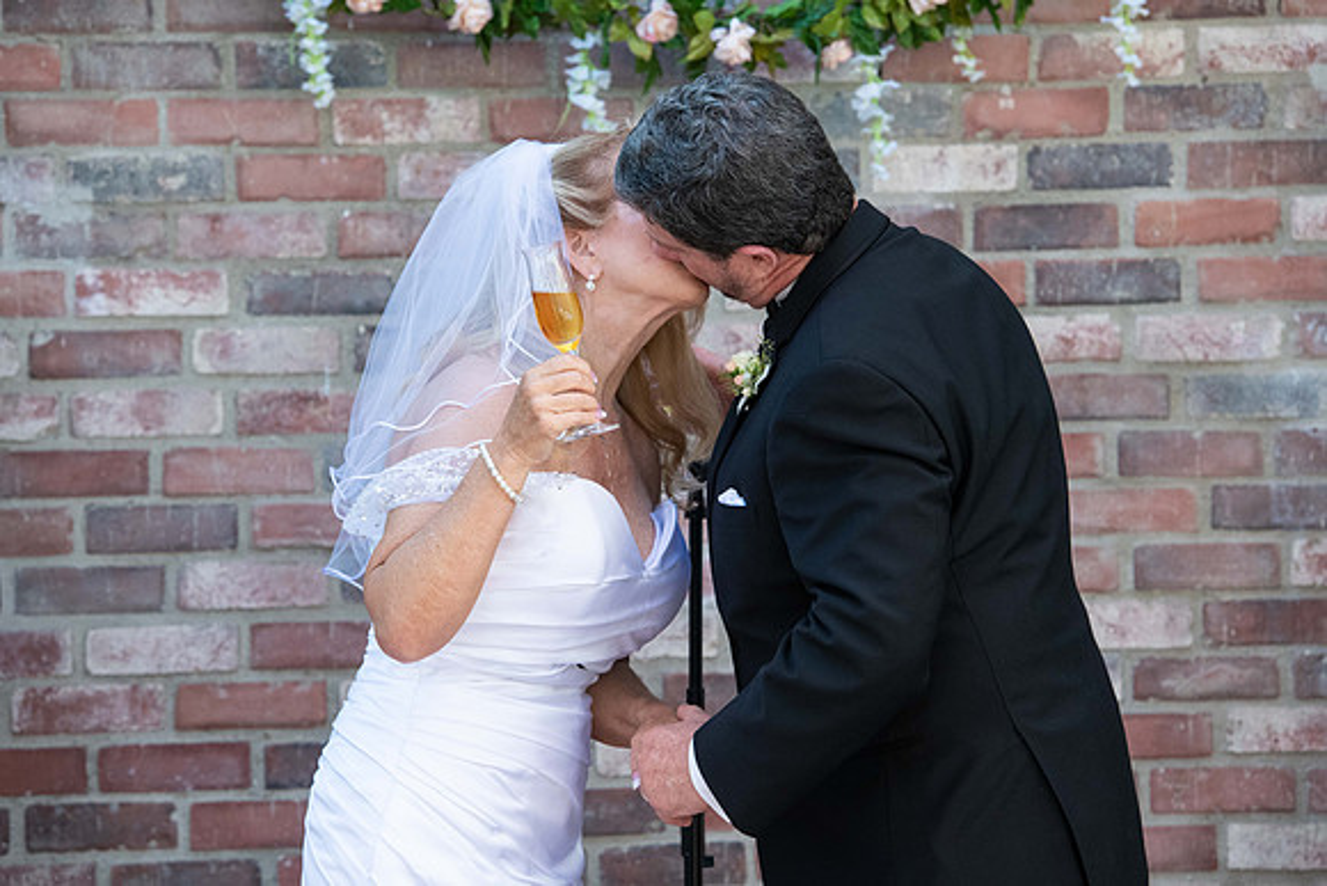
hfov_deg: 14.7
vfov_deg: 9.8
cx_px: 664
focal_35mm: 140
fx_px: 5162
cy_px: 443
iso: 1250
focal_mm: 140
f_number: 5
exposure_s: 1/1000
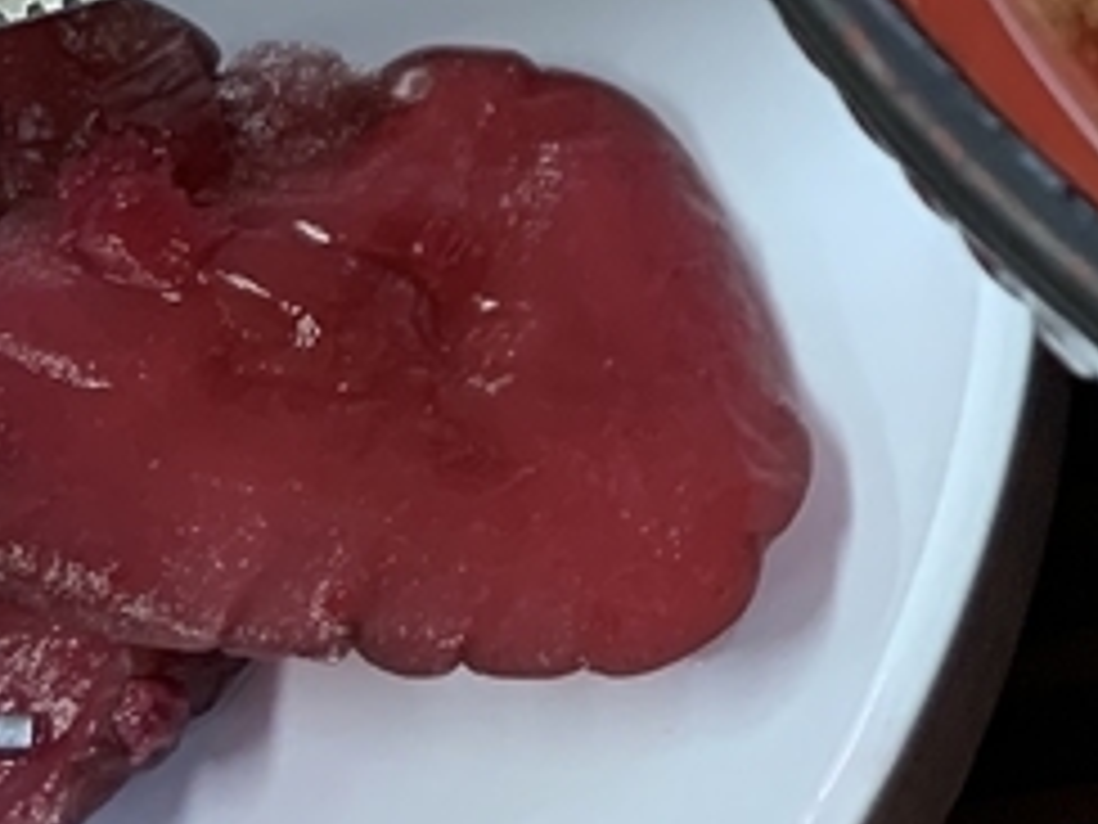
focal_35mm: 128
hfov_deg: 13.5
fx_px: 4060
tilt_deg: -53.7
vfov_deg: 10.5
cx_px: 2079
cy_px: -878
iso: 160
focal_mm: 4.25
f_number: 1.8
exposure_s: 1/60
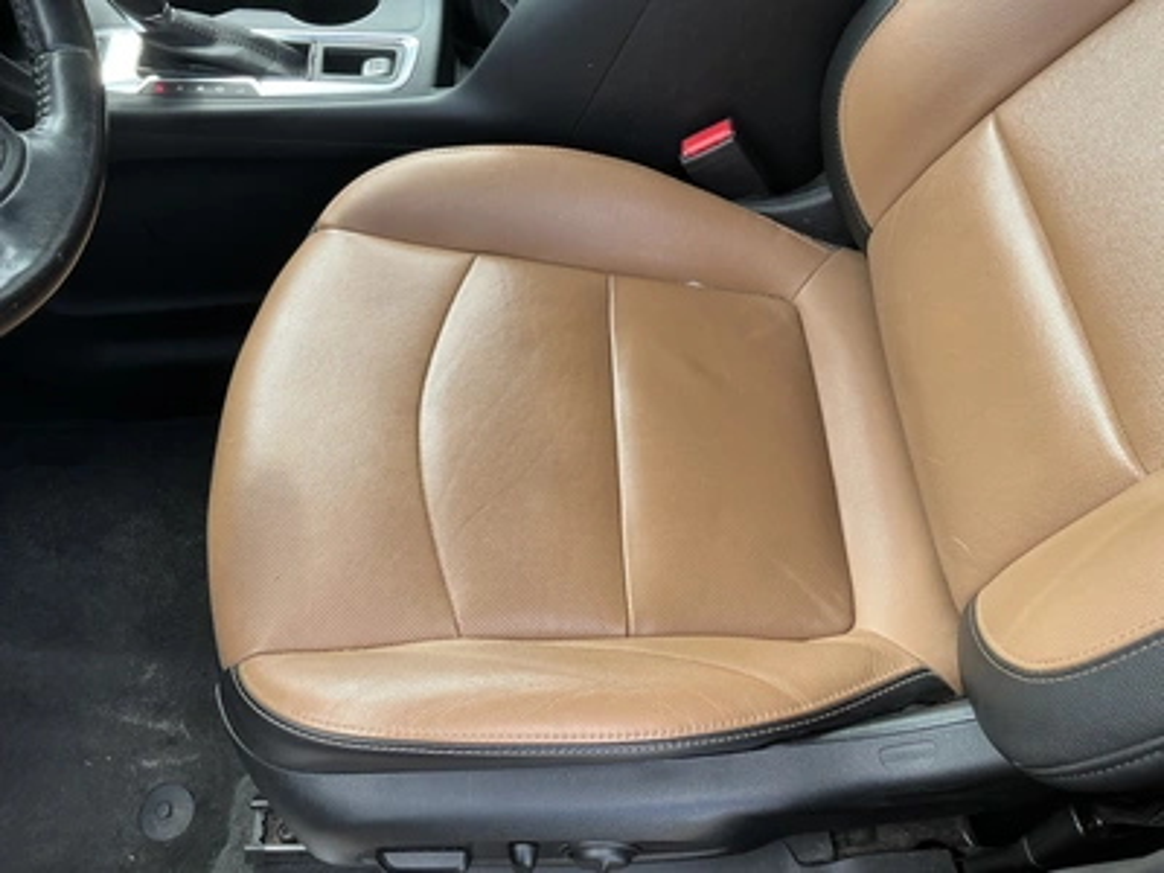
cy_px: 436
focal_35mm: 28
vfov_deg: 49.7
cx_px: 582
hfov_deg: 63.4
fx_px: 942
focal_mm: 3
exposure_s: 1/122
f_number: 1.8
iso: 20
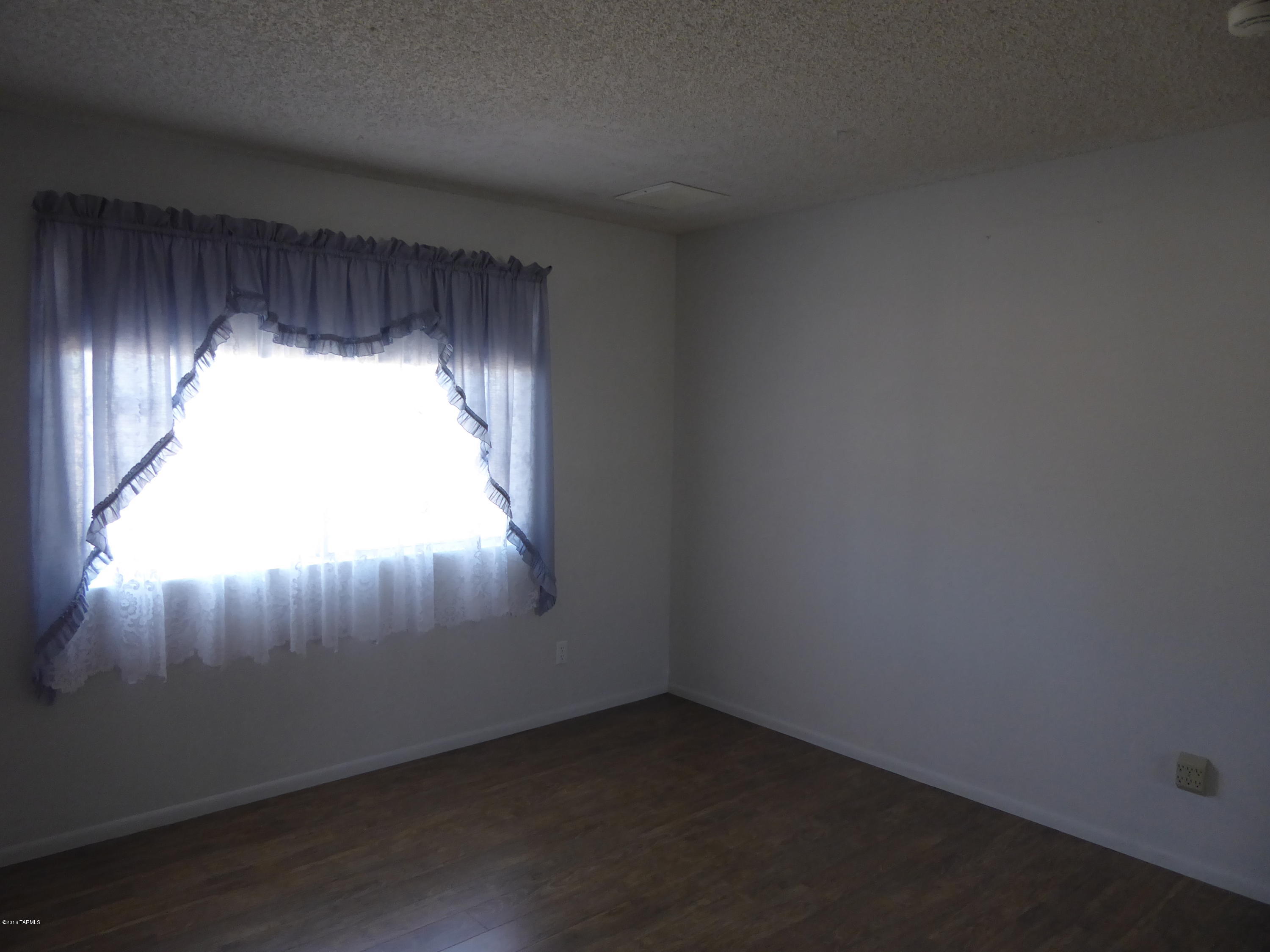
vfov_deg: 56.8
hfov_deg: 71.6
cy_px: 476
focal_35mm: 24
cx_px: 635
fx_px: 881
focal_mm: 4.3
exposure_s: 1/60
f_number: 3.3
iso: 250
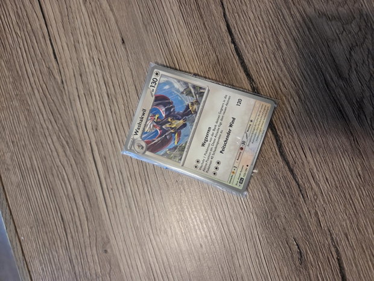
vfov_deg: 58.9
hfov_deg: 73.9
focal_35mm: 23
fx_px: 248
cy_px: 140
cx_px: 187
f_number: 1.8
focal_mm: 5.4
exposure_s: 1/100
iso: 1000
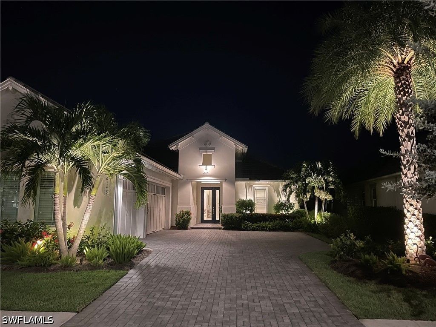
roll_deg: +0.2
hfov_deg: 67.3
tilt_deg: +8.0
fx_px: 327
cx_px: 218
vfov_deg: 53.1
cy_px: 164
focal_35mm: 26
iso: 640
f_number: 1.6
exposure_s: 1/9
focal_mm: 4.2
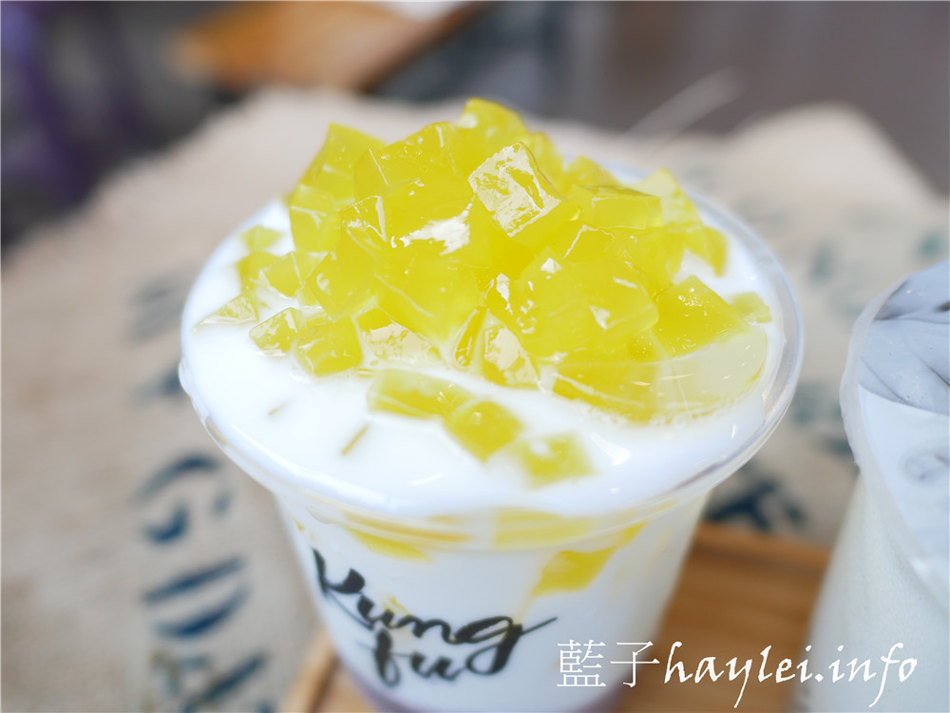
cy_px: 356
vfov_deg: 46.8
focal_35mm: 30
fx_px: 823
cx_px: 475
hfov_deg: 60.0
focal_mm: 15
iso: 200
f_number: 2.2
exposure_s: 1/200
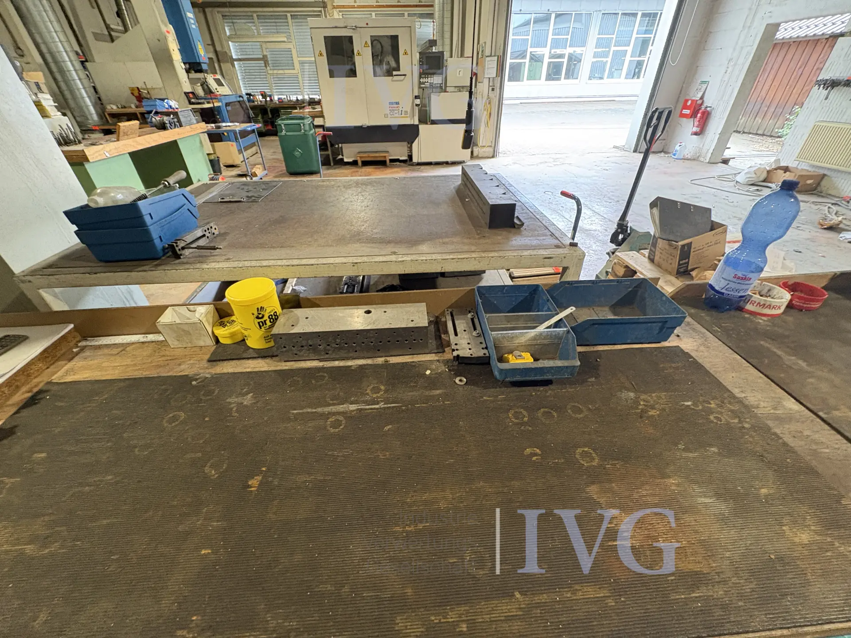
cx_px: 426
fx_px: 344
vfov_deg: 85.7
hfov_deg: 102.1
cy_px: 319
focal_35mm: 14
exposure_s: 1/50
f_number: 2.2
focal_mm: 2.22
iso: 400
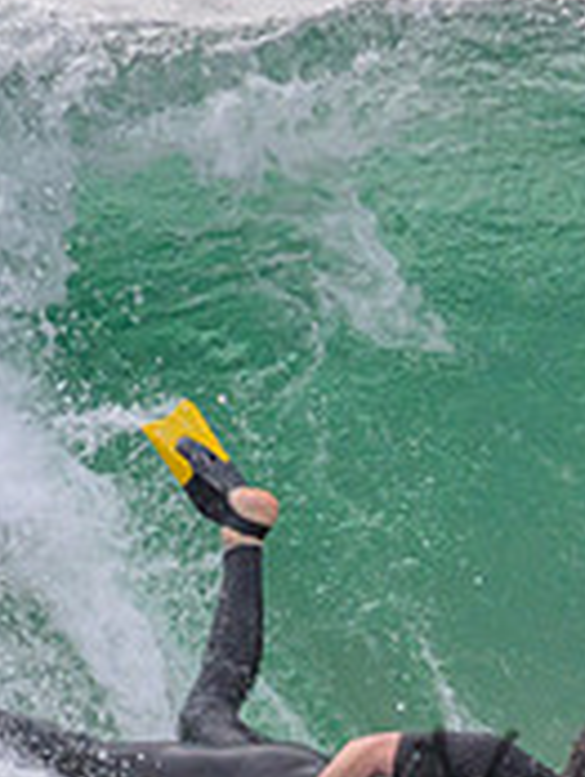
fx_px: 57521
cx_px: 893
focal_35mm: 2559
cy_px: 757
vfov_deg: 0.8
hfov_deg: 0.6
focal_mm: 800
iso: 1250
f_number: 11
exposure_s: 1/2000
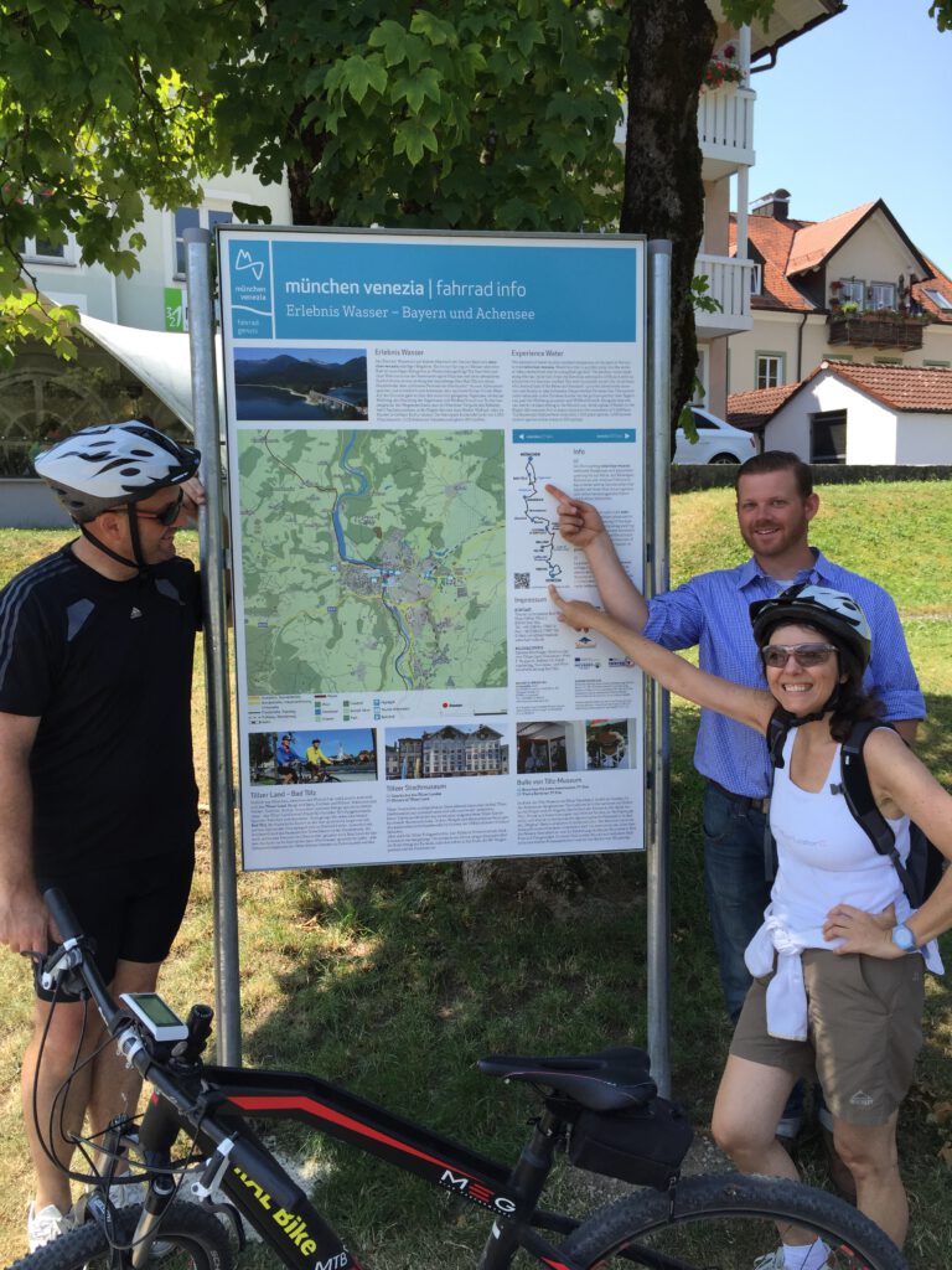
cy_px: 635
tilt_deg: -4.7
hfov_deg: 48.2
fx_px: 1063
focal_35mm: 29
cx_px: 476
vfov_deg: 61.7
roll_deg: -0.4
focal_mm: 4.15
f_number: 2.2
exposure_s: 1/694
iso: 32
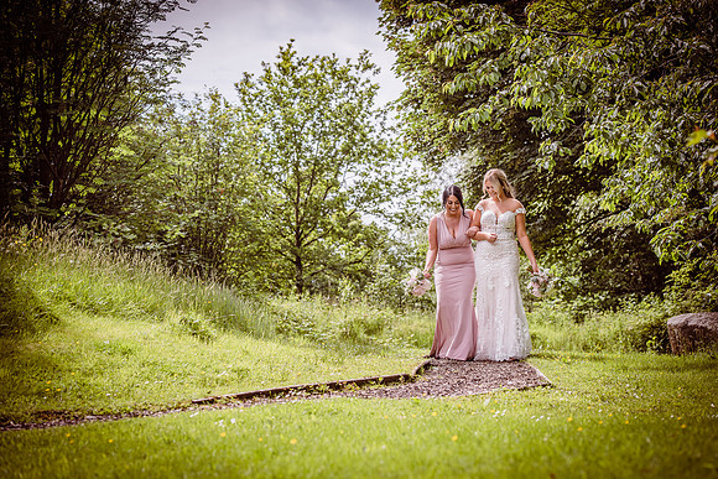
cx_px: 359
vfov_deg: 15.2
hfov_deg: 22.6
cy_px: 240
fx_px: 1795
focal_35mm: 90
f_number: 4.5
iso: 250
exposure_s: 1/1250
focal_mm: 90
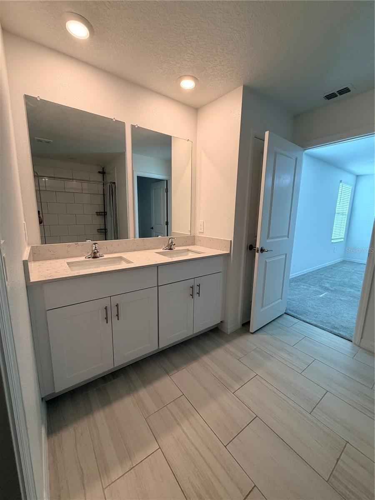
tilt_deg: -9.2
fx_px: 202
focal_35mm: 14
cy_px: 250
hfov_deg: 85.7
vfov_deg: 102.1
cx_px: 188
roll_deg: -1.1
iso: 160
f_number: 2.2
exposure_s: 1/120
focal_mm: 2.22
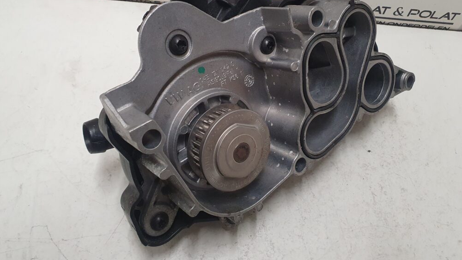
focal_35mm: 29
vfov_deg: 40.0
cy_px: 99
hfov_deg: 66.1
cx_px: 229
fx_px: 355
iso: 250
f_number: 2.4
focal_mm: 4.32
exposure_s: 1/100
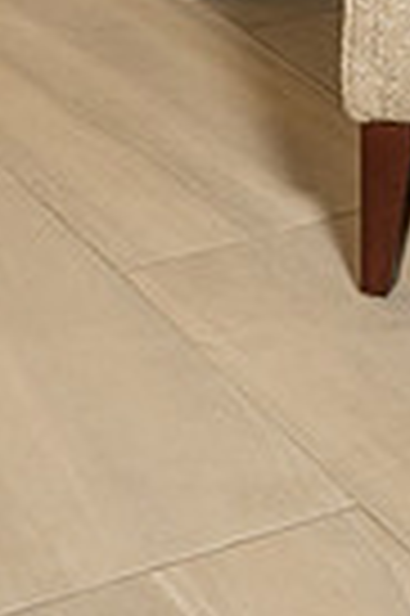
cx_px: 828
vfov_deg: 11.5
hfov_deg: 7.7
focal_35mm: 171
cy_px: -356
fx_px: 2928
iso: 500
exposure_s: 1/125
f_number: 2.8
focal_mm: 29
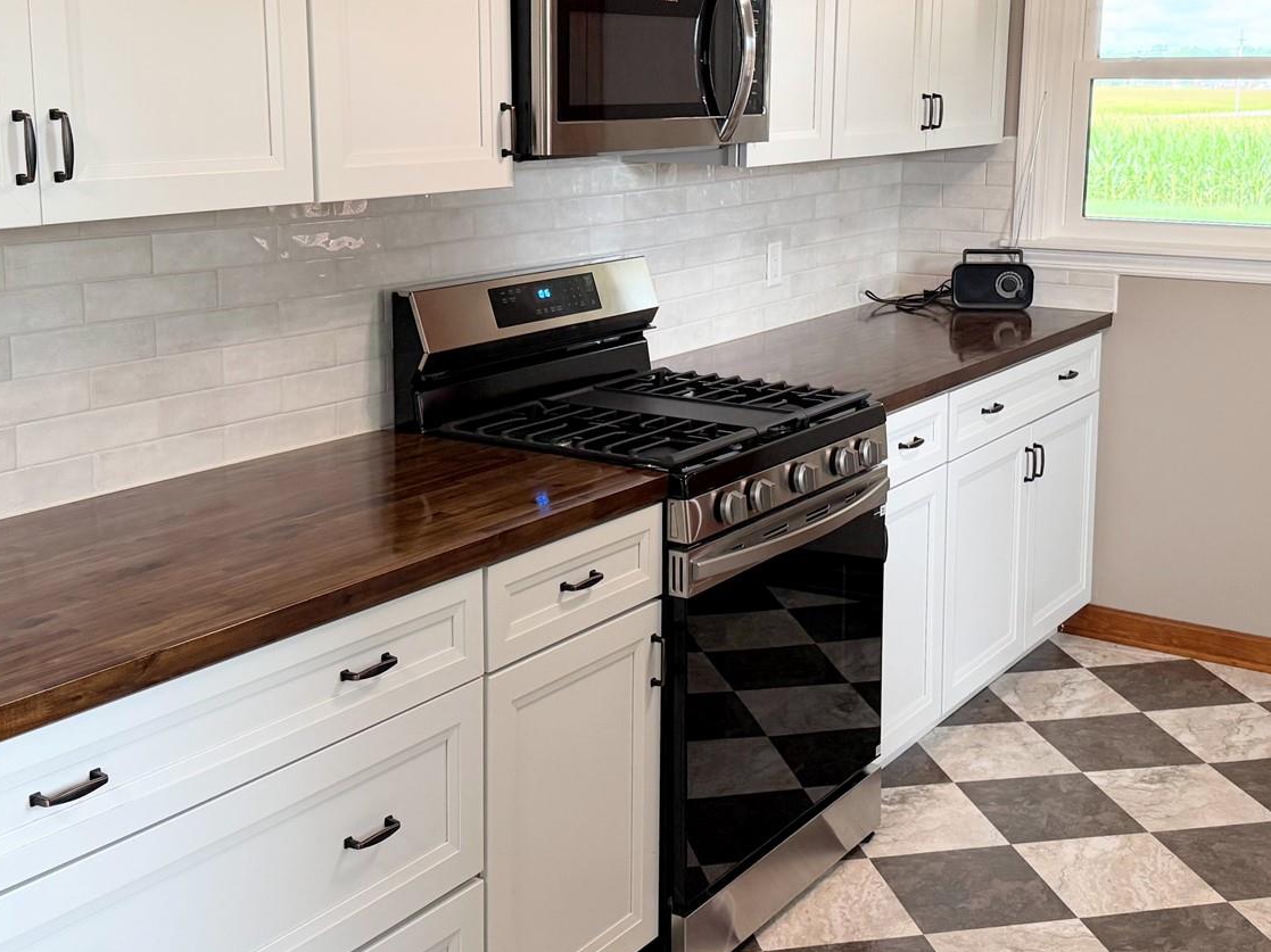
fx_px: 1615
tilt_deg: -9.1
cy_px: 362
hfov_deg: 42.9
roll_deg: -1.3
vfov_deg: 32.7
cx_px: 661
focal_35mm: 44
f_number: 1.78
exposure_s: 1/120
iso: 200
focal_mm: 6.76
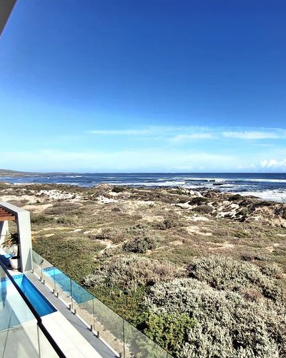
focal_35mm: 25
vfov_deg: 67.7
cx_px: 209
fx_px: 265
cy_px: 206
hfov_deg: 54.5
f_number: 2.2
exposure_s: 1/1667
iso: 40
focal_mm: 1.64
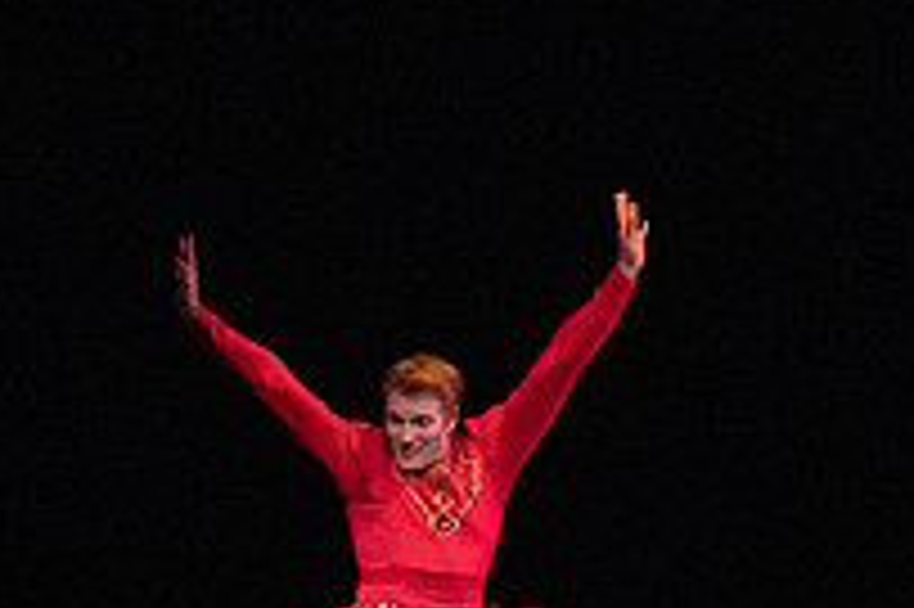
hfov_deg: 3.5
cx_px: 513
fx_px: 14967
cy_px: 624
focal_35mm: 590
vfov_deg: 2.3
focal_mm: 206
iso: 16000
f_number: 11
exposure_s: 1/500
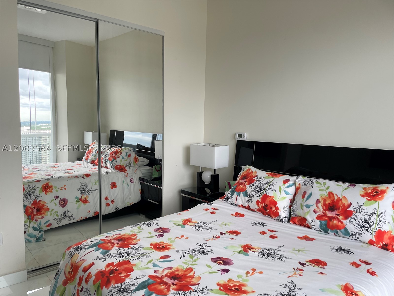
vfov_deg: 53.1
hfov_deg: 67.3
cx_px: 197
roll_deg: -0.1
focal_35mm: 26
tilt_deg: -4.7
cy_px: 148
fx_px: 296
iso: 40
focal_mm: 4.2
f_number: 1.6
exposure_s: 1/121
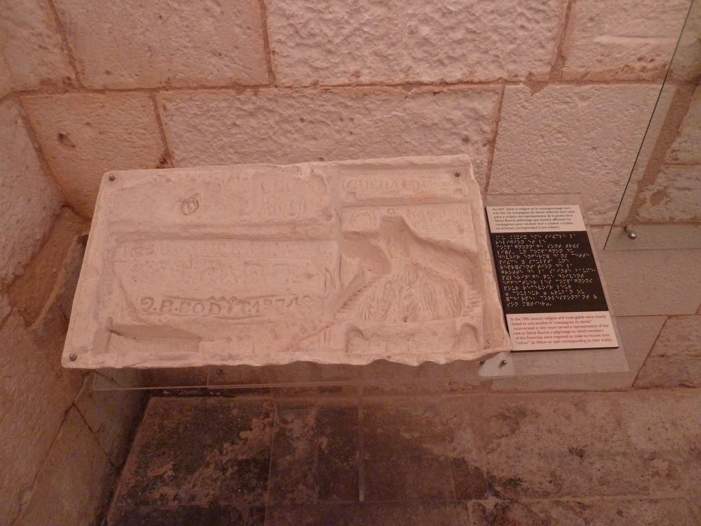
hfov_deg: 69.4
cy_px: 263
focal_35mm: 25
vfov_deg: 54.9
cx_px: 350
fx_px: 506
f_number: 3.3
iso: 400
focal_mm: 4.1
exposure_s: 1/20
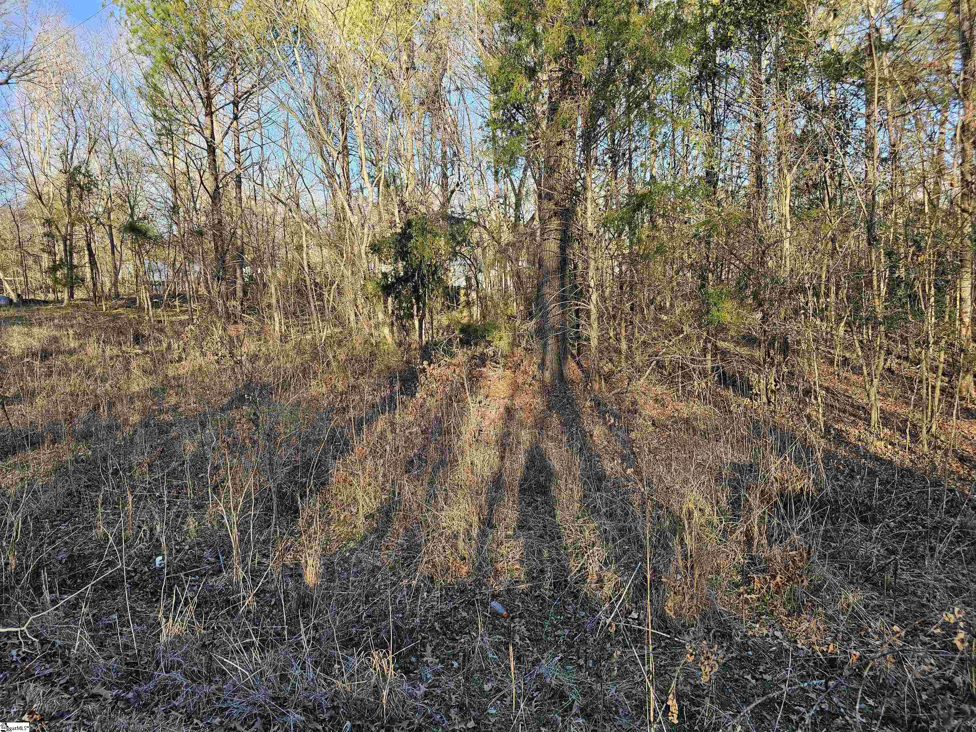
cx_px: 488
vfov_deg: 58.9
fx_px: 648
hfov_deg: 73.9
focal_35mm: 23
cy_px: 366
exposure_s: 1/207
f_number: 1.7
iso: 32
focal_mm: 6.3
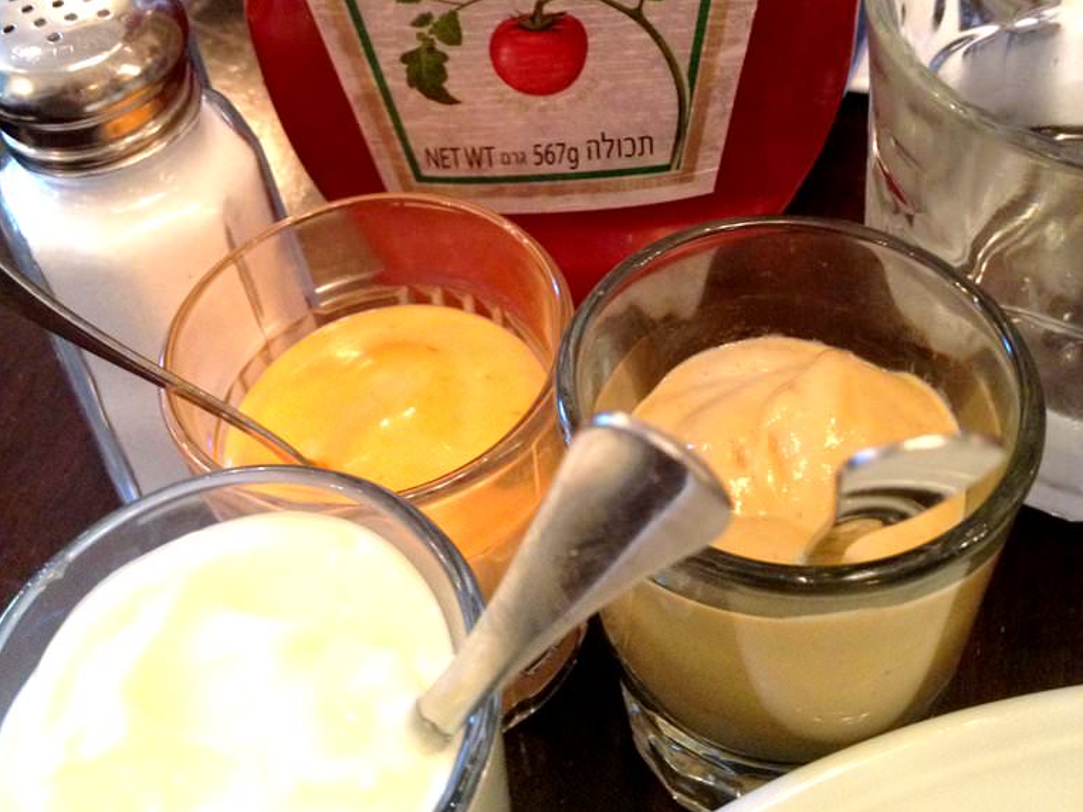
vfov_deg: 30.3
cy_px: 192
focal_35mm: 47
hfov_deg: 40.4
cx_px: 541
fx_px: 1470
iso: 320
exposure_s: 1/20
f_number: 2.4
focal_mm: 4.28
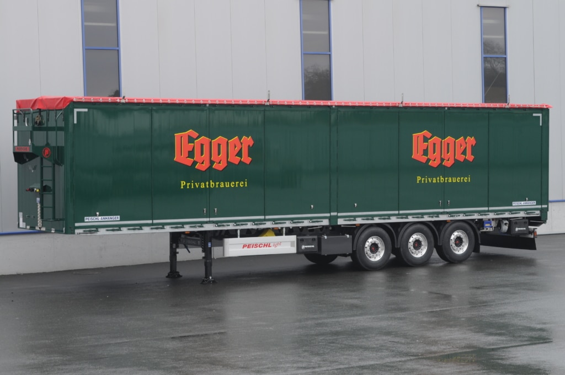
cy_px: 188
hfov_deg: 23.4
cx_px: 282
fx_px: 1364
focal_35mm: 87
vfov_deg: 15.7
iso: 200
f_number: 7.1
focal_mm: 58
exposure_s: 1/50
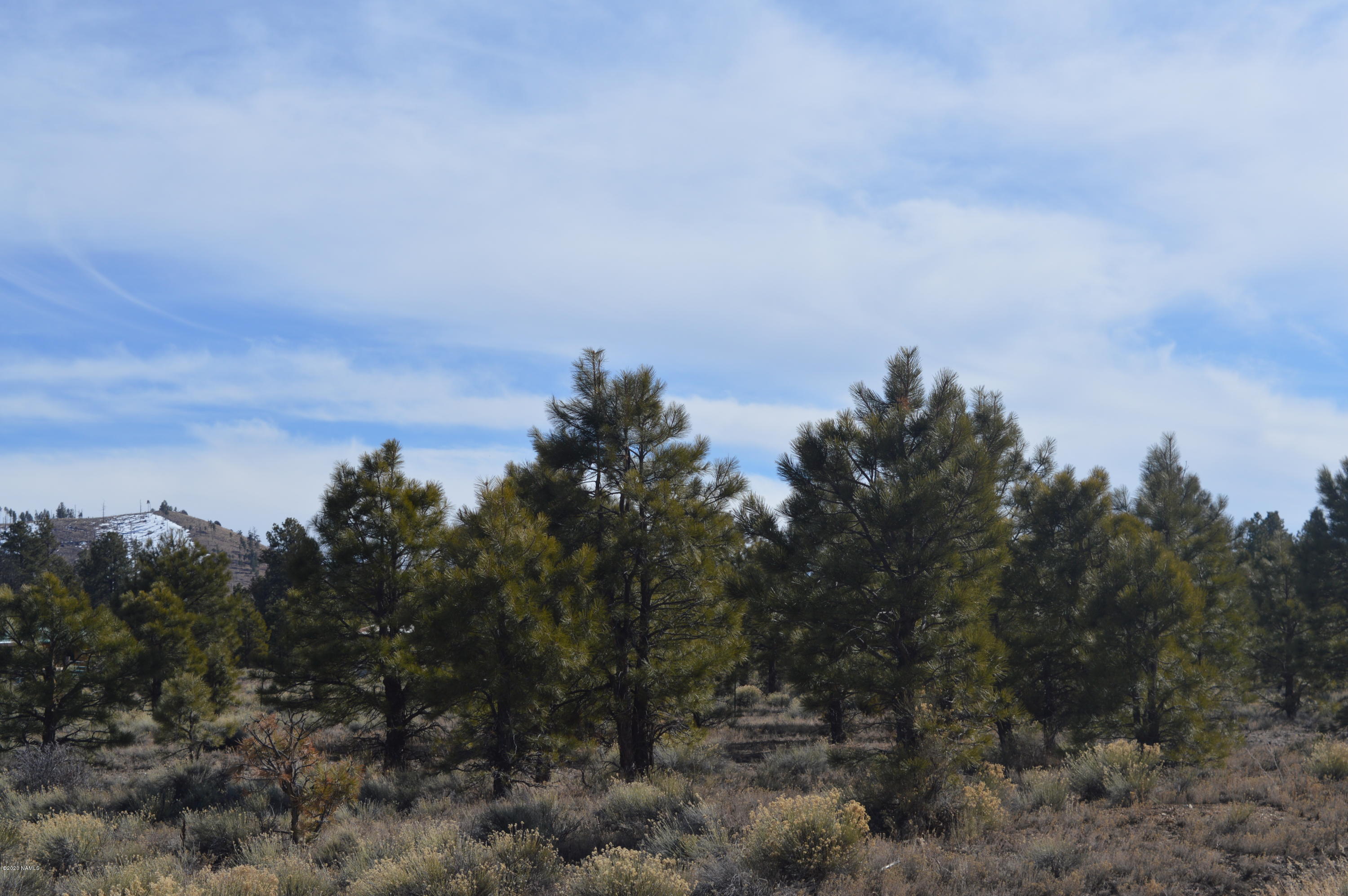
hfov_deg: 28.1
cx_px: 674
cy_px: 448
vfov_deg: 18.9
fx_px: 2693
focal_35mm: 72
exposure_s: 1/320
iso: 100
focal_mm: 48
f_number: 9
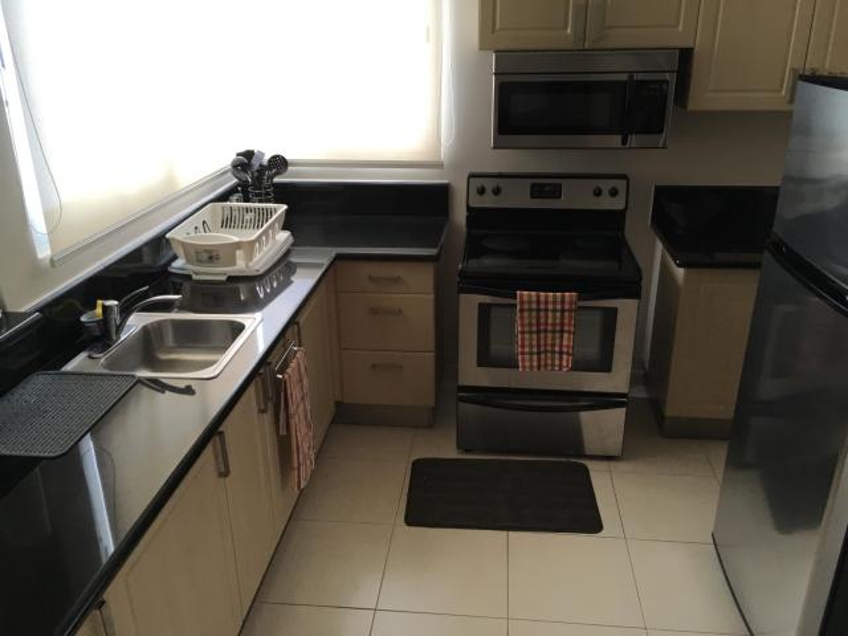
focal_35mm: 29
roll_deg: +1.2
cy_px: 318
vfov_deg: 48.2
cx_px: 424
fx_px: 710
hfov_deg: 61.7
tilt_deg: -23.9
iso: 40
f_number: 2.2
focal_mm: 4.15
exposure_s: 1/30
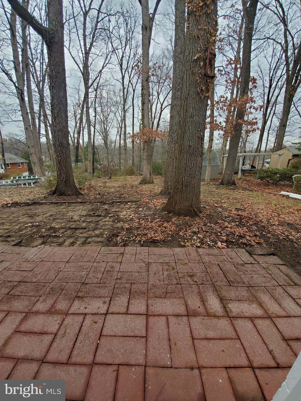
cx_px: 150
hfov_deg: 89.9
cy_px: 200
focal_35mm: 13
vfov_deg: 106.2
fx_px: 151
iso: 64
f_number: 2.2
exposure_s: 1/84
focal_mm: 1.8
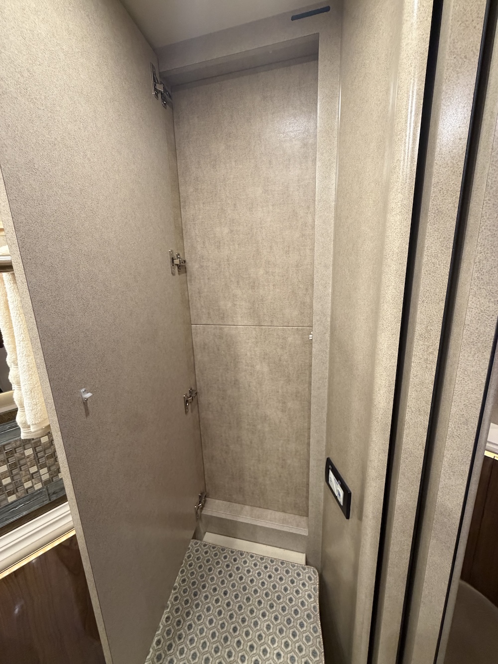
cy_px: 332
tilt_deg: -13.6
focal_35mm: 14
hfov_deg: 85.7
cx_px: 249
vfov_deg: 102.1
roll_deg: +3.9
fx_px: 269
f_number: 2.2
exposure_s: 1/66
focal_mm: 2.22
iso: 320
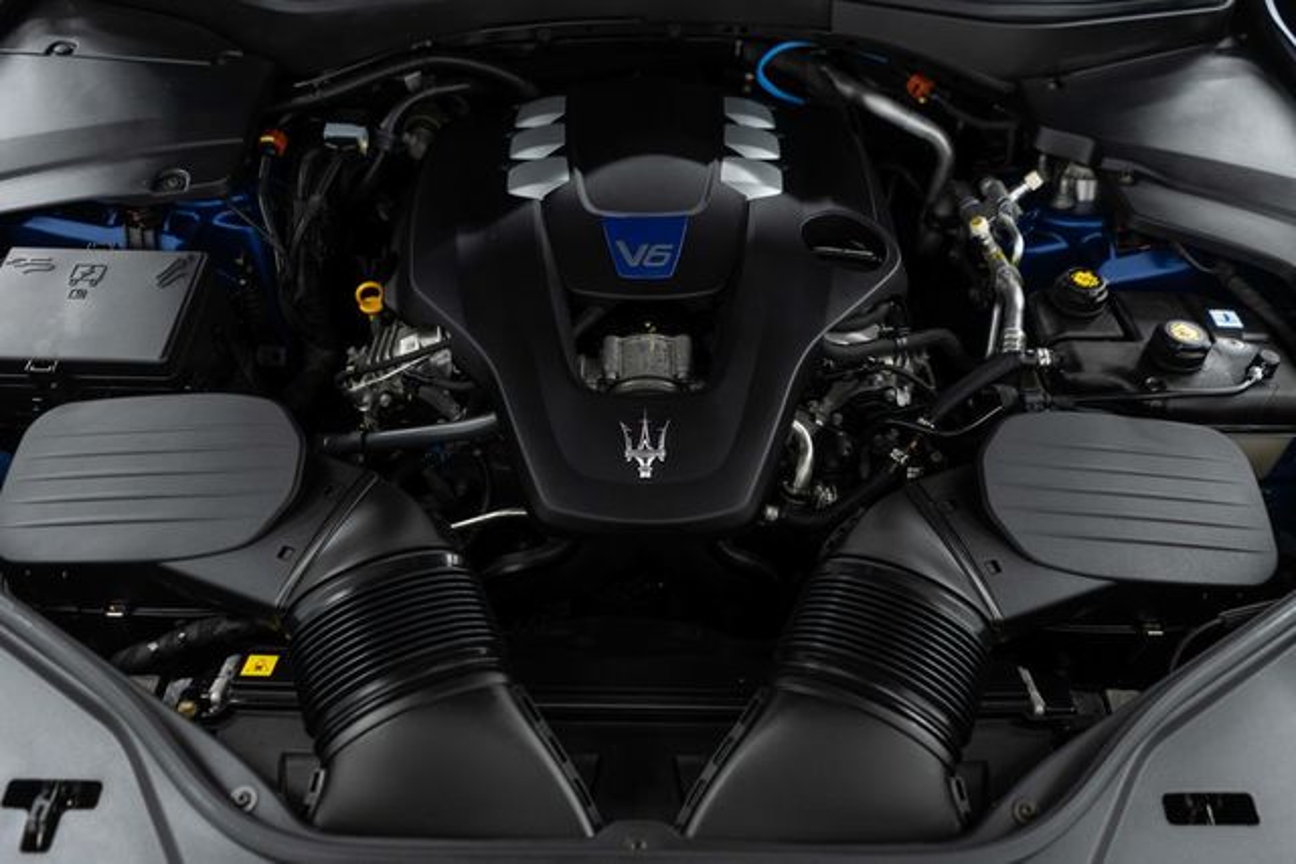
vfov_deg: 46.4
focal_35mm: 28
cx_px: 648
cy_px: 432
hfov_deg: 65.5
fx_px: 1008
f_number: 3.2
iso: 1000
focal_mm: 28
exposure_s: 1/60
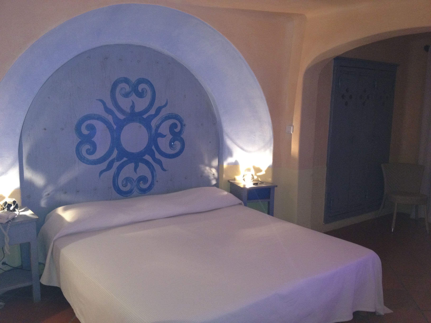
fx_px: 436
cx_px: 216
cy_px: 162
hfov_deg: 52.6
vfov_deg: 40.7
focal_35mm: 35
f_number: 2.4
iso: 320
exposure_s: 1/16
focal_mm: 4.28
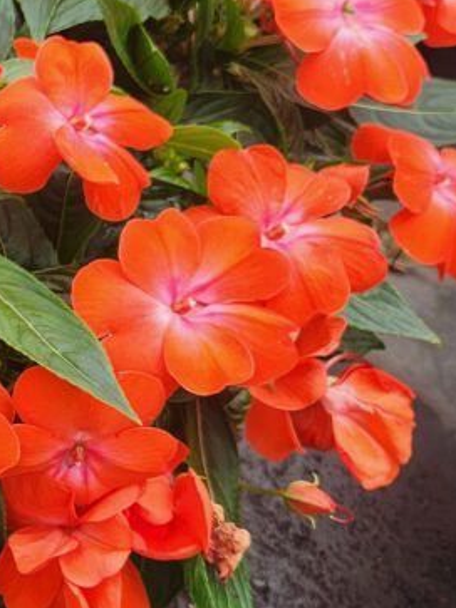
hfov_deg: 17.6
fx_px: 1336
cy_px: 357
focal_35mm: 76
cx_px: -203
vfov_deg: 25.6
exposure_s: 1/196
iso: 20
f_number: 1.8
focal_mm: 5.4
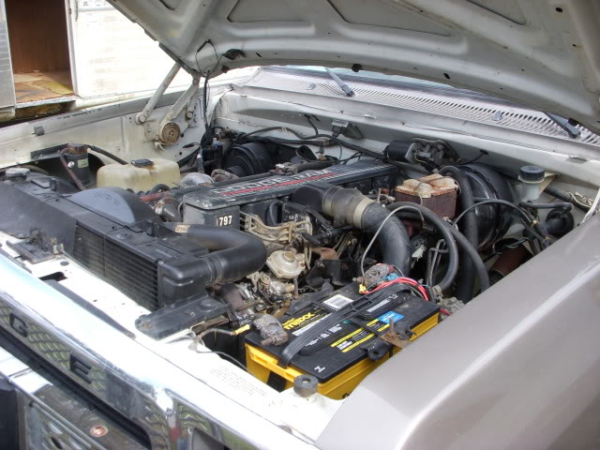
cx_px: 300
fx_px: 659
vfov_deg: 37.7
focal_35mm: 38
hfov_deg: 49.0
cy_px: 225
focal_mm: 6.3
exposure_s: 1/200
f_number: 3.3
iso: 100
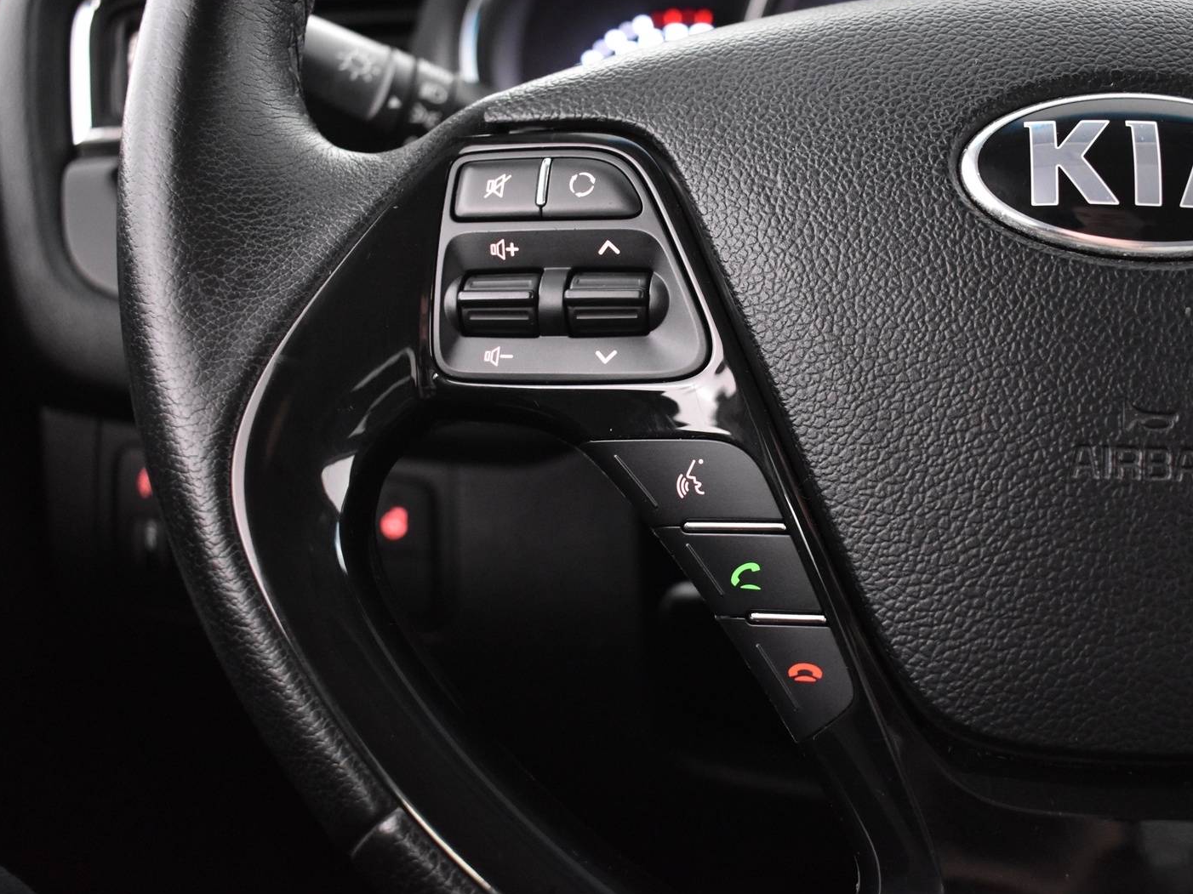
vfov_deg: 35.9
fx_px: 1378
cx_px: 684
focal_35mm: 40
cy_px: 452
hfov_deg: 46.7
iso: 3200
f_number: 4
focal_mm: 24
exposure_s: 1/15
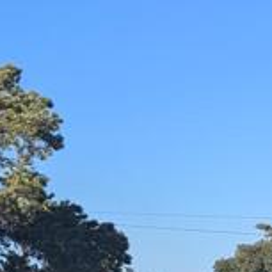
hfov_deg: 9.5
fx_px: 1262
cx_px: -555
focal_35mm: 142
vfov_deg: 12.3
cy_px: 214
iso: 46
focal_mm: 6.81
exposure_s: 1/1795
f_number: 1.85
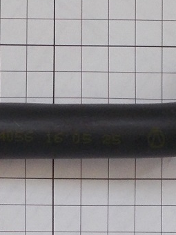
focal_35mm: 49
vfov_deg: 38.7
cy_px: 146
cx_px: 60
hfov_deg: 29.5
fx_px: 332
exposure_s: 1/60
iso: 80
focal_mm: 4.6
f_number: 3.2
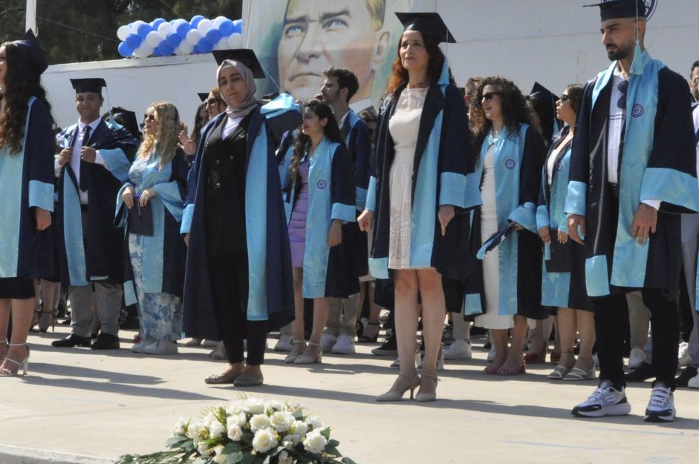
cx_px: 246
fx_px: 1590
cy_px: 98
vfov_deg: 16.5
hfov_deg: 24.7
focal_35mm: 82
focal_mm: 24
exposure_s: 1/800
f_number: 14
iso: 1250
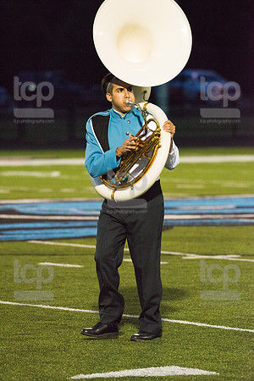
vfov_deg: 7.1
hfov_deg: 4.7
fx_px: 3069
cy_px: 190
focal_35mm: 290
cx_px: 127
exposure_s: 1/800
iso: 10000
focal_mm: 290
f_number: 5.6
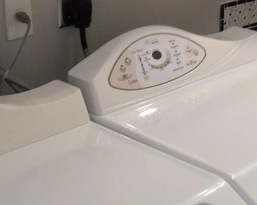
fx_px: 623
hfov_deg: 22.8
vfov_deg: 18.5
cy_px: 29
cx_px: 228
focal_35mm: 82
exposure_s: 1/20
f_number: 2.8
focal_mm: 6.2
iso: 200
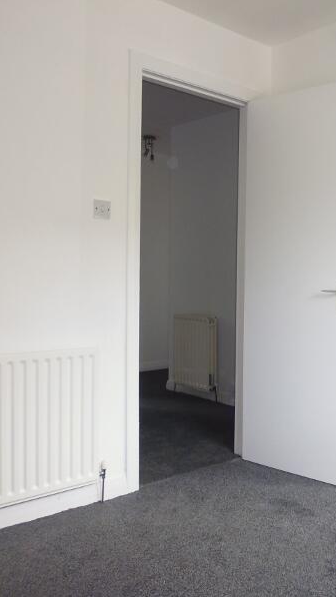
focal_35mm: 35
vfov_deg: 56.6
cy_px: 298
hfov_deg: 32.4
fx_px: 555
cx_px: 287
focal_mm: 4.3
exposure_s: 1/60
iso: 125
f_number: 2.8
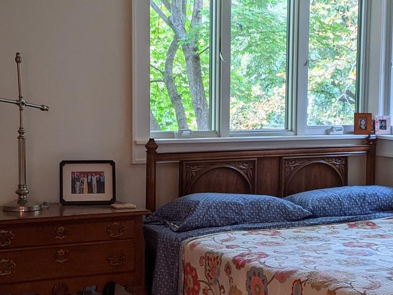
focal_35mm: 86
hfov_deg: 22.7
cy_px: 170
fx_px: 976
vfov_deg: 17.2
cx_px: 240
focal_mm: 4.44
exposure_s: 1/59.9
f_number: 1.8
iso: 68
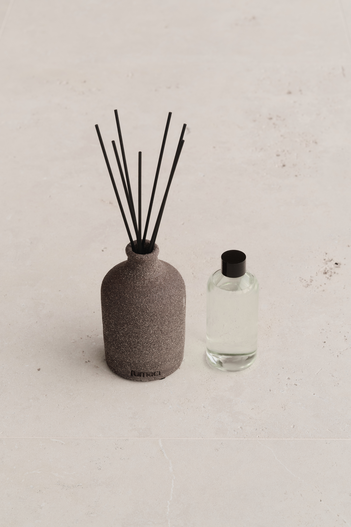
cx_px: 176
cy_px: 264
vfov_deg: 27.0
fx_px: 1098
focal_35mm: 75
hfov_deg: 18.2
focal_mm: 75
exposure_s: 1/100
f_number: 10
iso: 640
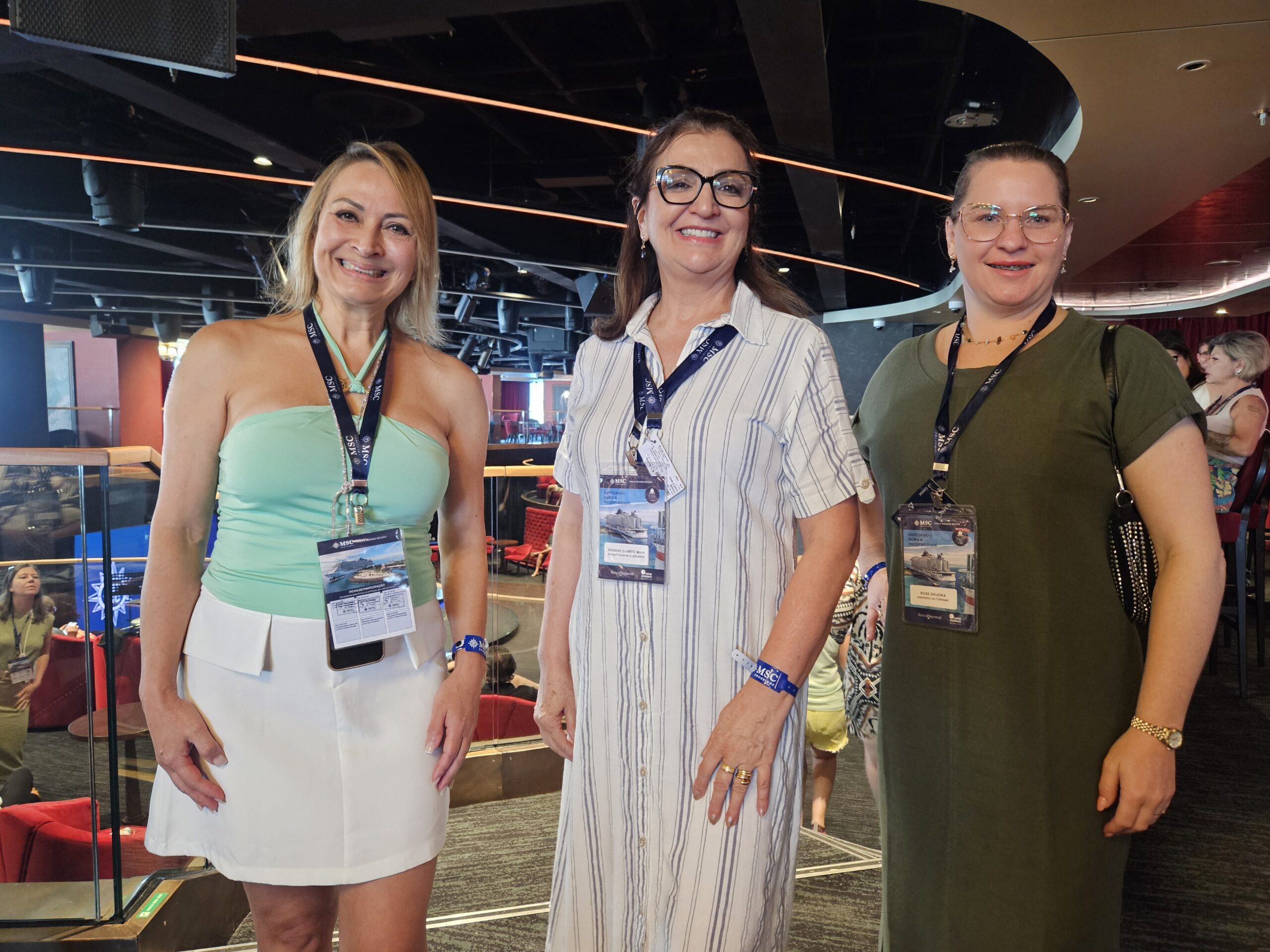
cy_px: 476
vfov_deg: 58.9
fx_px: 844
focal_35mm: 23
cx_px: 635
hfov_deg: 73.9
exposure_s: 1/40
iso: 640
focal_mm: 5.4
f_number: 1.8
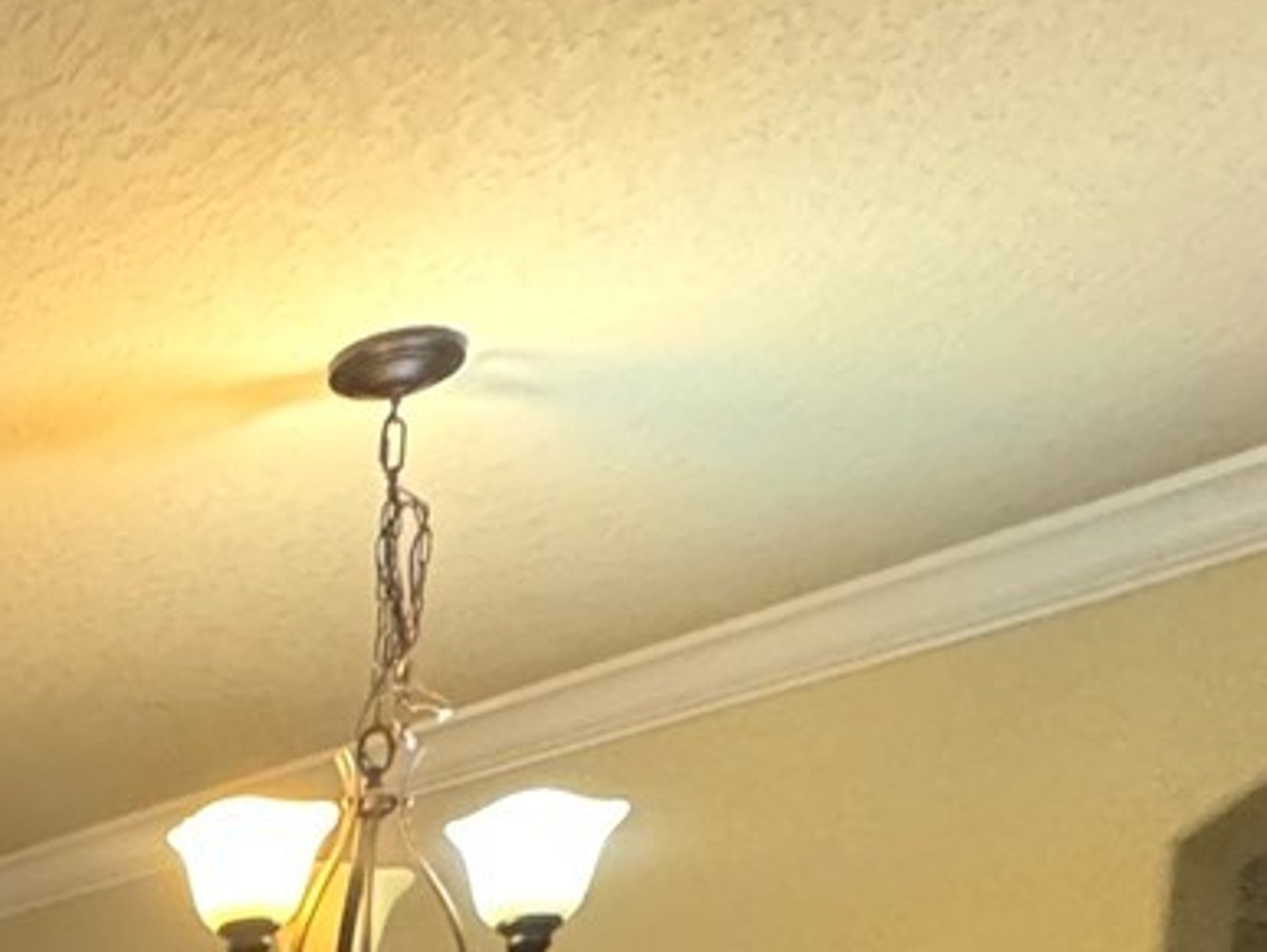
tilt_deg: -10.1
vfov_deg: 19.2
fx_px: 2124
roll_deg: +0.5
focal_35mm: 58
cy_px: 1714
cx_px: -555
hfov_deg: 26.0
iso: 640
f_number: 2.2
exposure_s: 1/60
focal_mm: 2.22
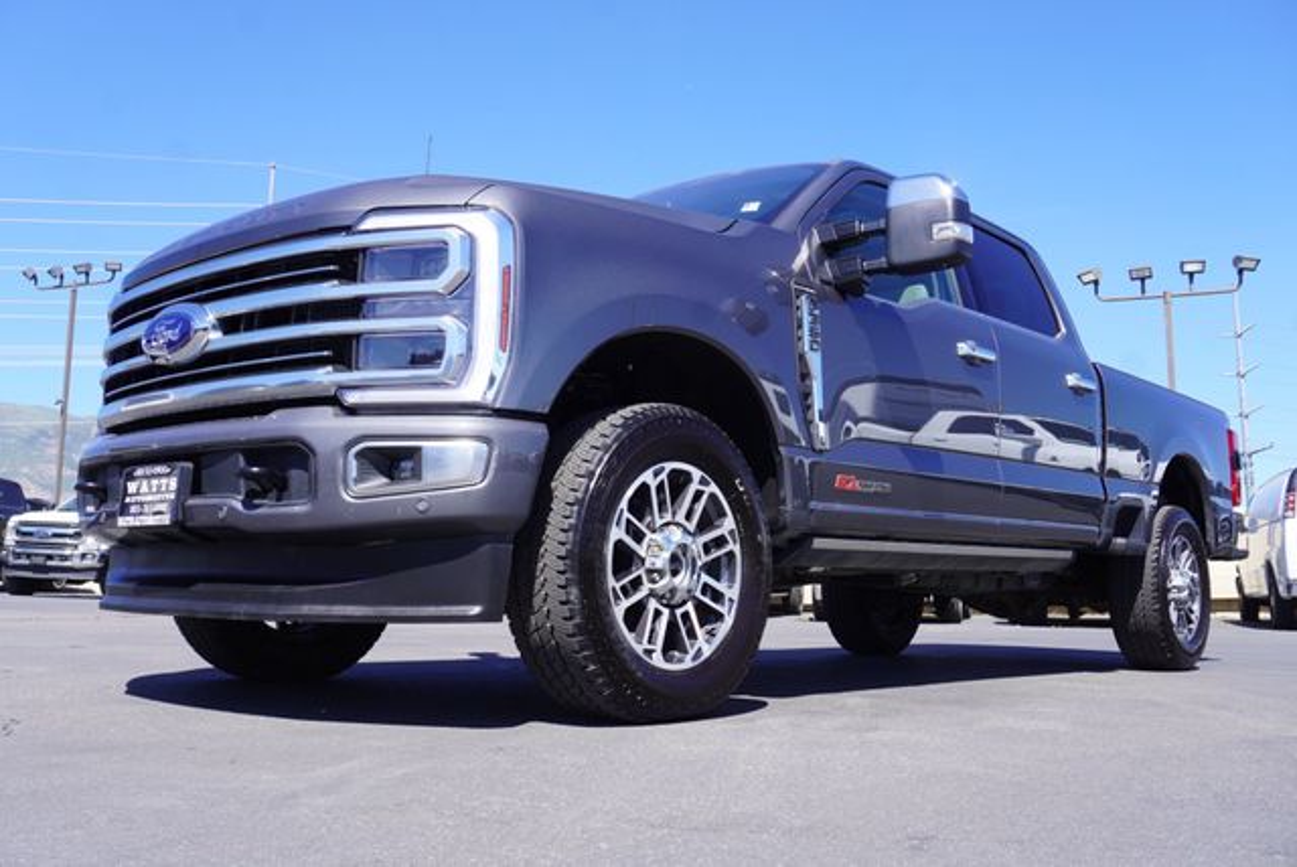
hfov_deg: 57.2
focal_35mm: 33
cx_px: 648
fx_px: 1190
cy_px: 434
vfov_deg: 40.0
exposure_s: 1/125
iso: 100
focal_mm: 22
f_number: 8
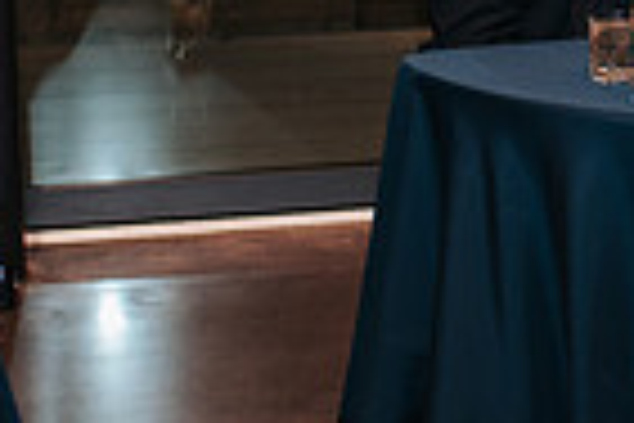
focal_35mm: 144
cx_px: 863
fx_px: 2536
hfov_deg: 13.6
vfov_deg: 9.3
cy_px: -178
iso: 1000
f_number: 2.8
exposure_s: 1/200
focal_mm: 35
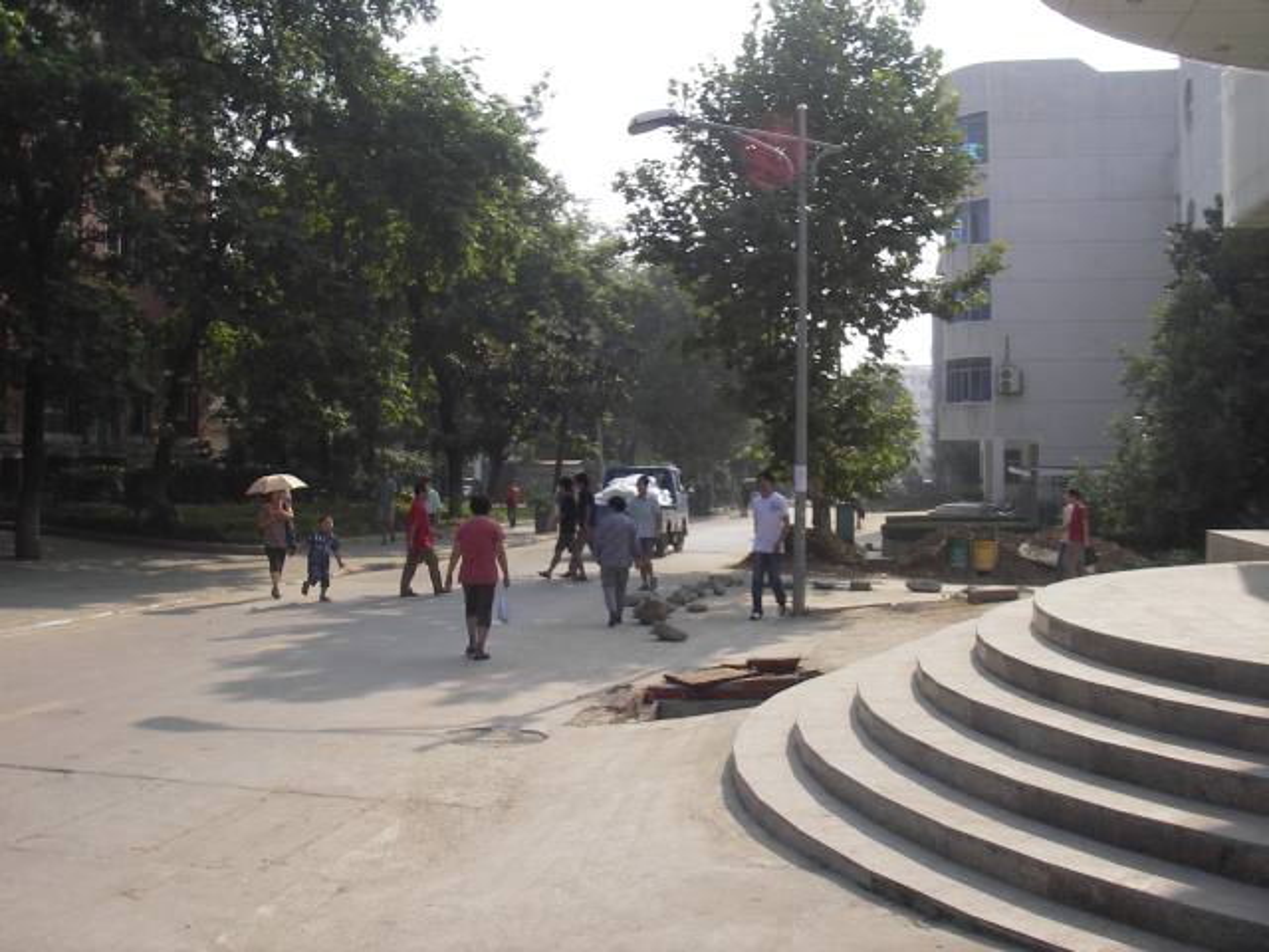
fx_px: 1393
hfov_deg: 49.0
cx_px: 634
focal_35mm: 38
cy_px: 476
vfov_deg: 37.7
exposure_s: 1/125
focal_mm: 6.3
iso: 50
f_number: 6.6
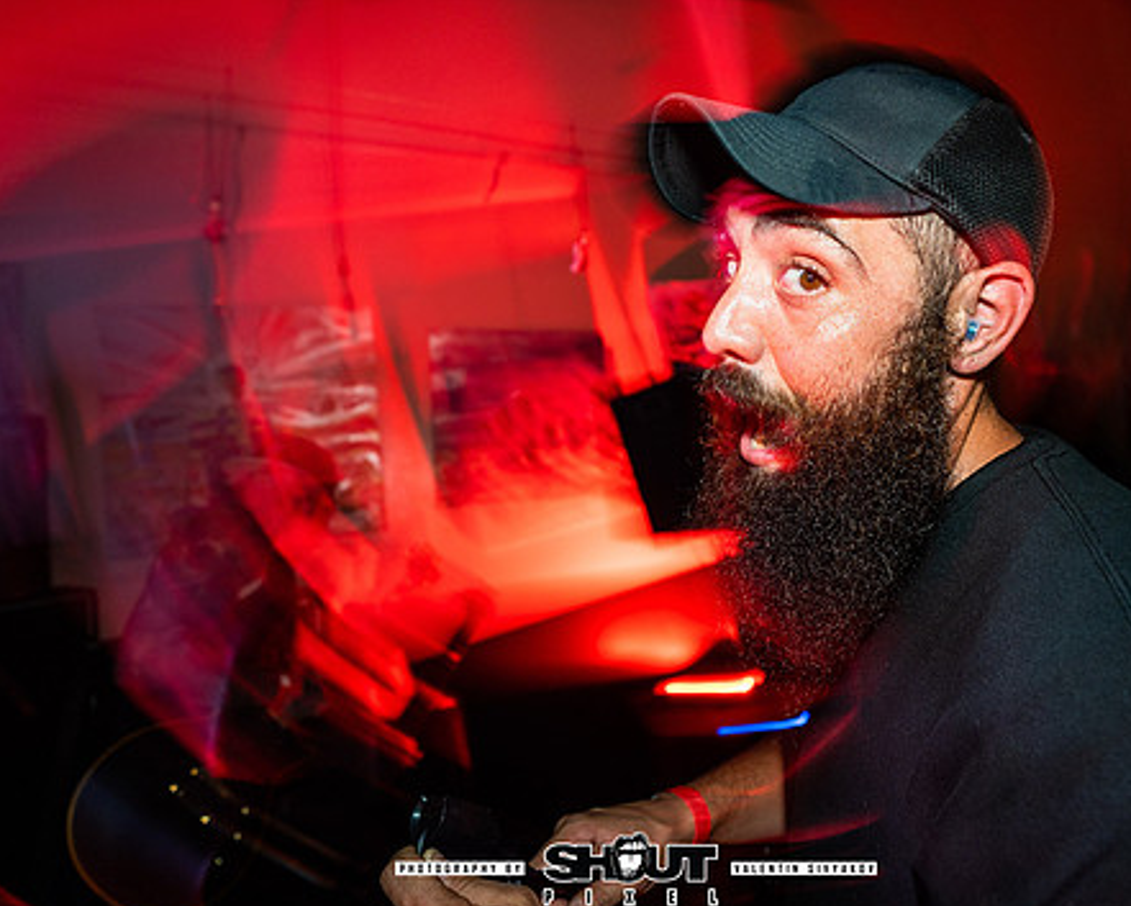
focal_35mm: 19
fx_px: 636
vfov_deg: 70.7
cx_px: 710
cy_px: 403
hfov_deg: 81.6
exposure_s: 1/10
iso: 320
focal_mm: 14
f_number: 2.8
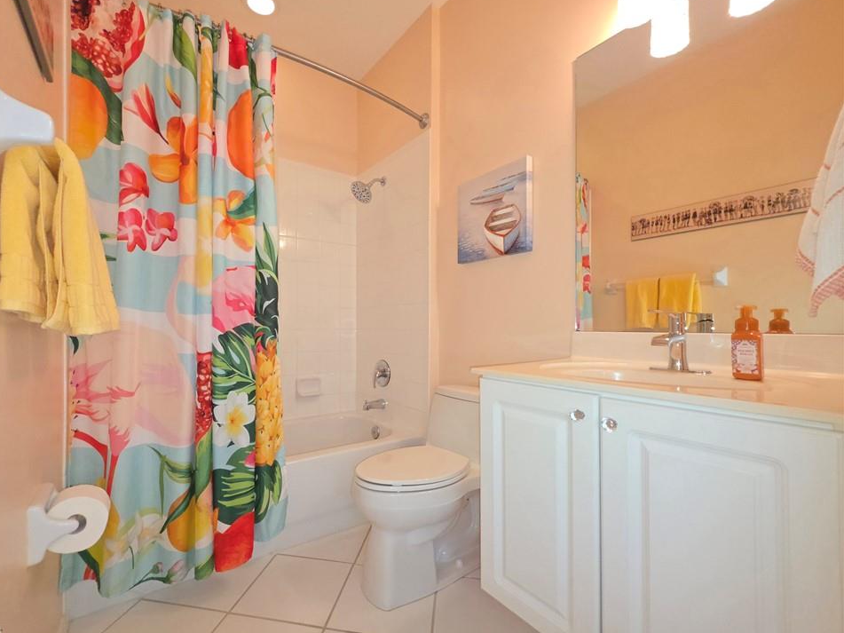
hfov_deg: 101.9
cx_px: 390
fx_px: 341
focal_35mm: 14
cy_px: 299
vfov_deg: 85.6
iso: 160
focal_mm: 2.2
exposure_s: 1/60.2
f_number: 1.9
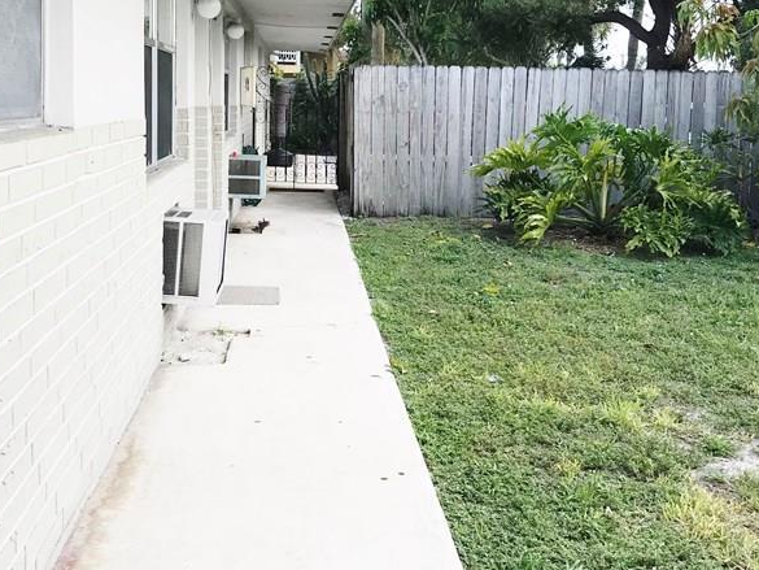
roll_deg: -1.5
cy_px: 206
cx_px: 379
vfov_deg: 29.5
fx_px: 1075
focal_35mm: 49
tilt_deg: -6.0
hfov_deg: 38.9
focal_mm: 3.99
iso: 20
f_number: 1.8
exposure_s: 1/591
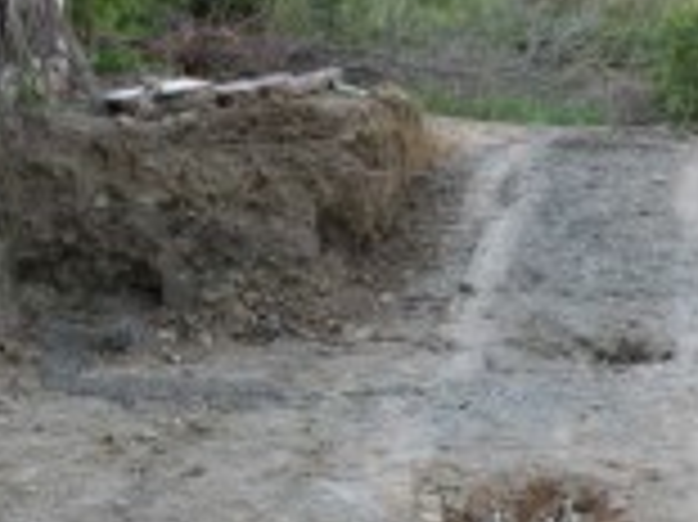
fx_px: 1572
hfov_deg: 25.0
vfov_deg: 18.5
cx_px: 383
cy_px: 495
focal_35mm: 78
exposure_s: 1/60
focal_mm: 4.7
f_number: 2.8
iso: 273
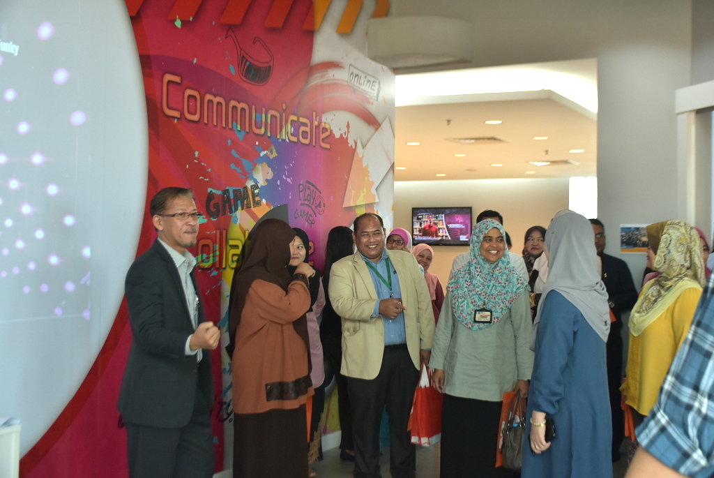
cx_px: 357
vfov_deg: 29.9
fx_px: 893
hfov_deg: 43.6
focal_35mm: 45
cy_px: 239
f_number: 4
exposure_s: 1/125
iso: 500
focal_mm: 30
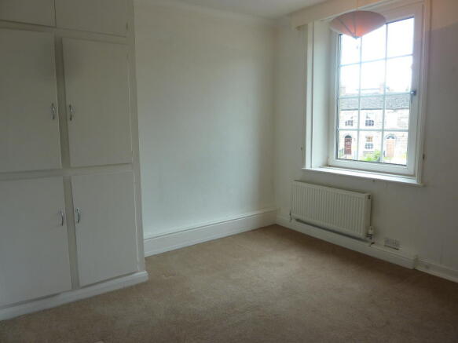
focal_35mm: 25
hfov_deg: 69.4
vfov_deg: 54.9
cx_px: 229
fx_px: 331
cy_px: 172
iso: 80
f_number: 3.3
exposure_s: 1/40
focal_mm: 4.1
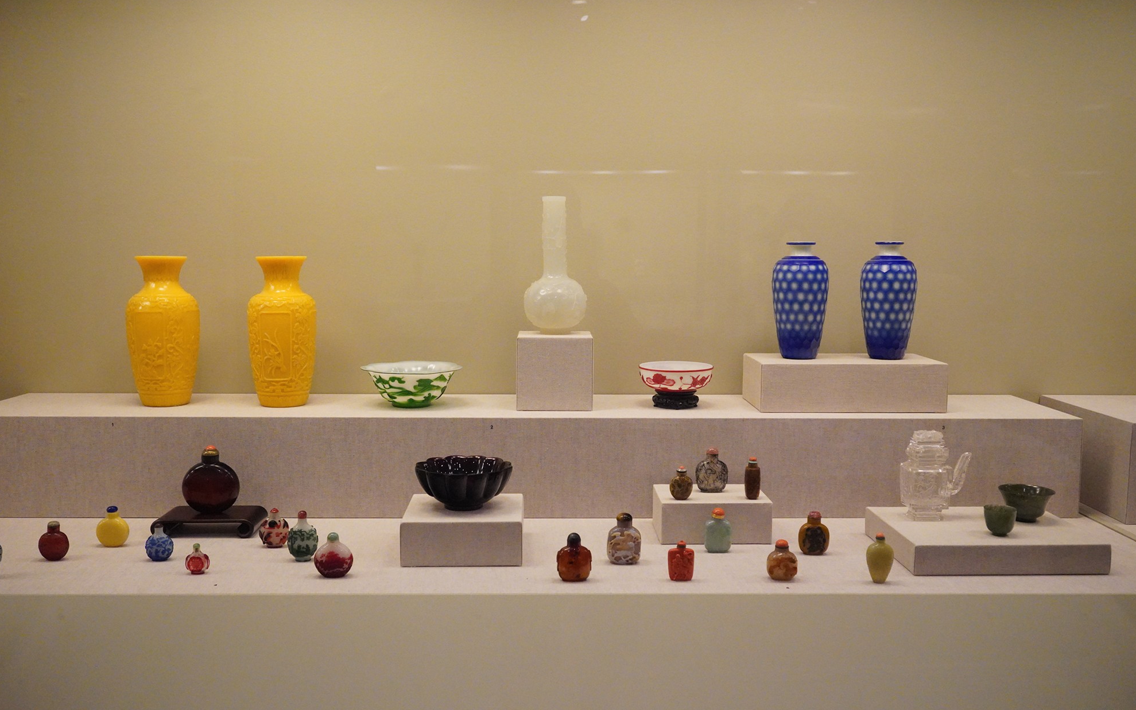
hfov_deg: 56.7
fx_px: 1053
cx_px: 569
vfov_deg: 37.3
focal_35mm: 34
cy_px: 340
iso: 12800
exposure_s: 1/100
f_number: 6.3
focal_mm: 33
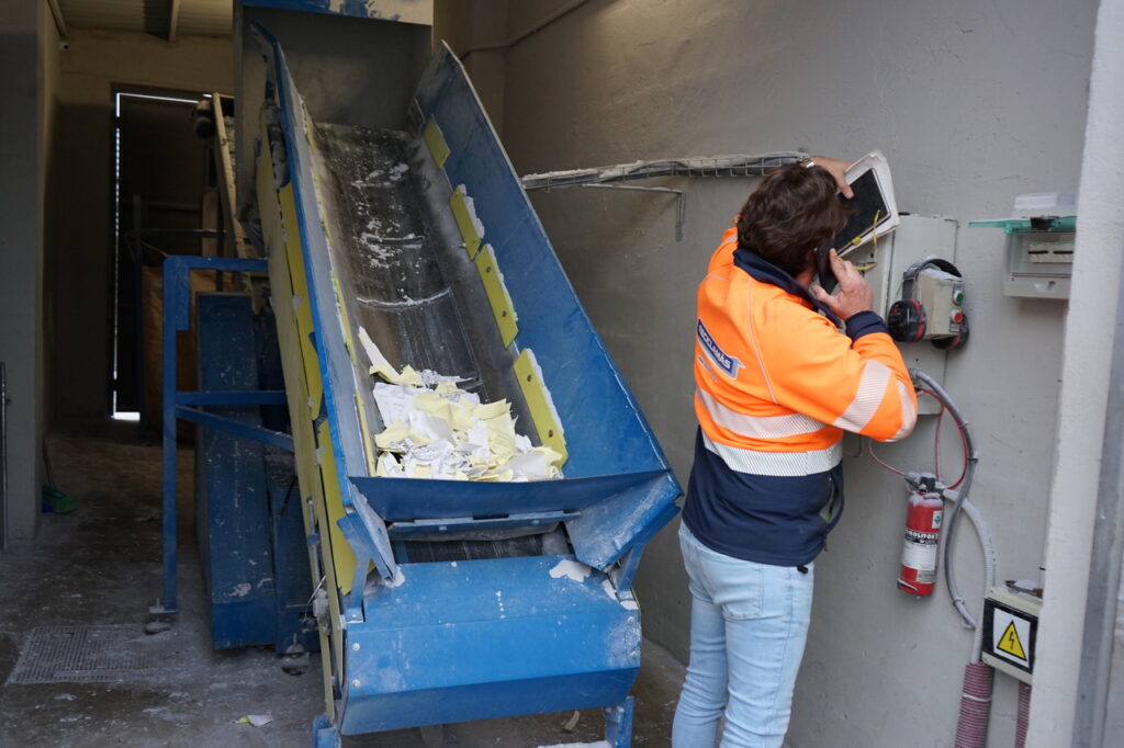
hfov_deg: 57.2
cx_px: 562
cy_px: 374
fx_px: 1030
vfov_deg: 39.9
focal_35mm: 33
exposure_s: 1/160
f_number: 4
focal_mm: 33
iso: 1000
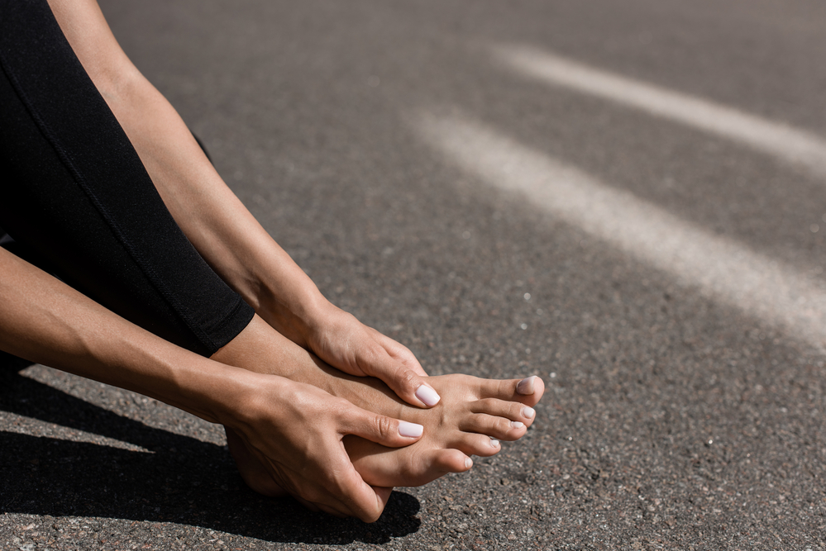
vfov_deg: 27.0
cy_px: 276
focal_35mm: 50
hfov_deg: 39.6
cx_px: 413
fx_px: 1148
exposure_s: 1/1250
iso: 100
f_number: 4
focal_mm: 50
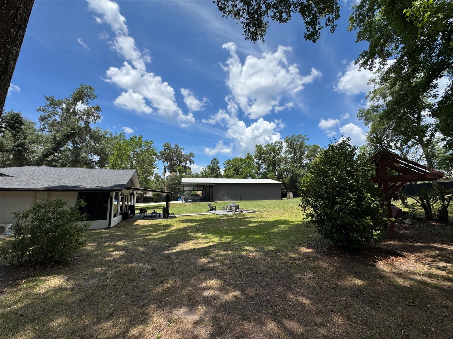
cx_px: 226
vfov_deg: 85.7
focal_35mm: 14
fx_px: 183
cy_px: 170
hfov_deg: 102.1
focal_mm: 2.22
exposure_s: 1/2415
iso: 50
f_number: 2.2
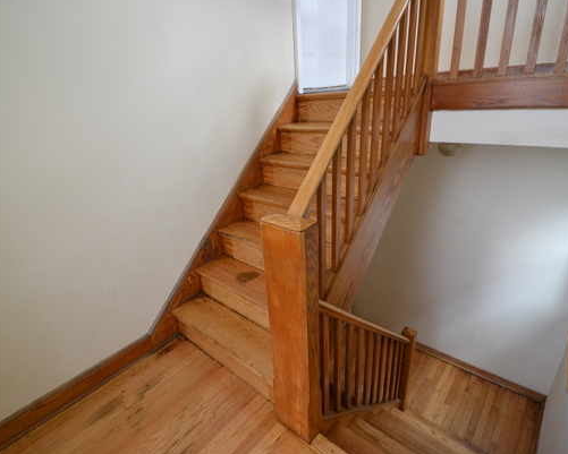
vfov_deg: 73.8
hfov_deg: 86.2
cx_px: 264
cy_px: 228
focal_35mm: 18
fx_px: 303
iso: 640
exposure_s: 1/60
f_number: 3.5
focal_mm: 10
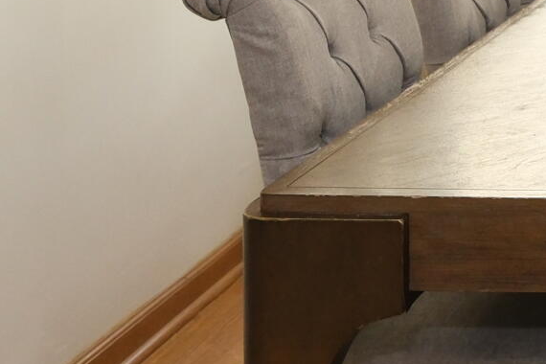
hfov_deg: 21.1
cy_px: -198
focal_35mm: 79
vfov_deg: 15.7
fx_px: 1198
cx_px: 853
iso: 1000
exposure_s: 1/100
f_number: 4
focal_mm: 10
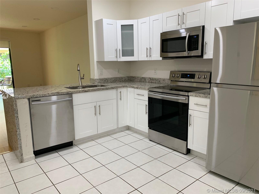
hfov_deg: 67.3
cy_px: 97
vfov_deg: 53.1
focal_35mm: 26
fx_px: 195
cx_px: 130
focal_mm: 4.25
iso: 80
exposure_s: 1/60
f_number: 1.8
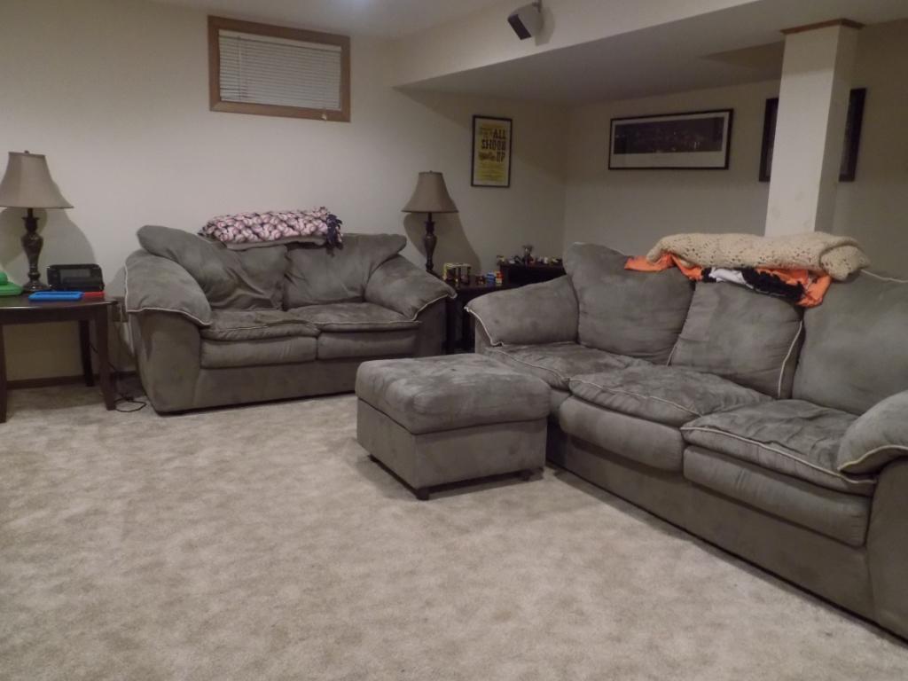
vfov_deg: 51.4
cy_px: 340
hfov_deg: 65.3
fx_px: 708
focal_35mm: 27
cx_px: 454
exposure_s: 1/13
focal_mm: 4.8
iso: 400
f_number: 3.2
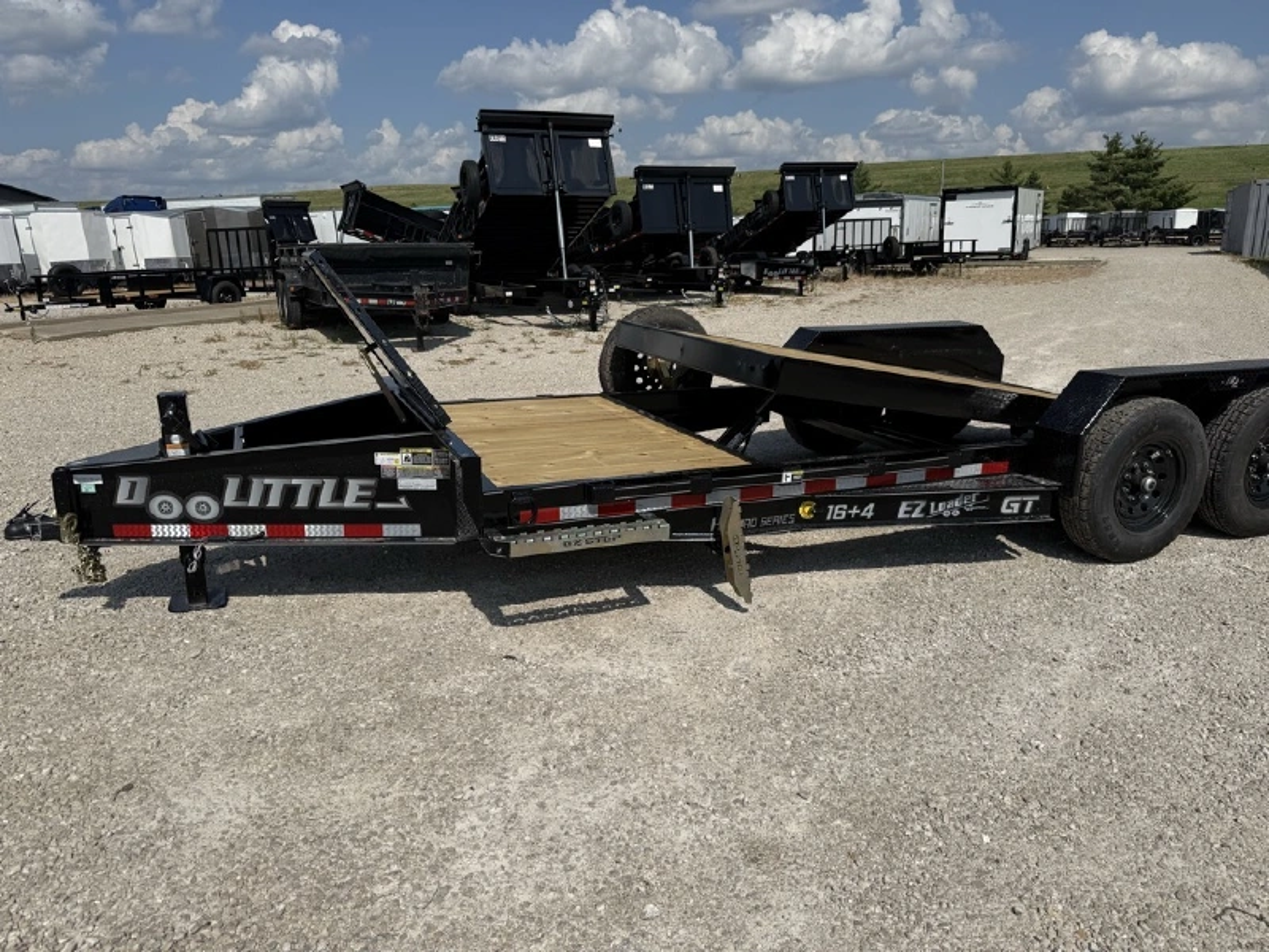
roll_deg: +1.3
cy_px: 476
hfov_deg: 71.6
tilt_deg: -14.3
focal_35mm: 24
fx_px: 880
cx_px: 634
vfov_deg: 56.8
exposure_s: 1/10309
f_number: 1.78
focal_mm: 6.76
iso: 80
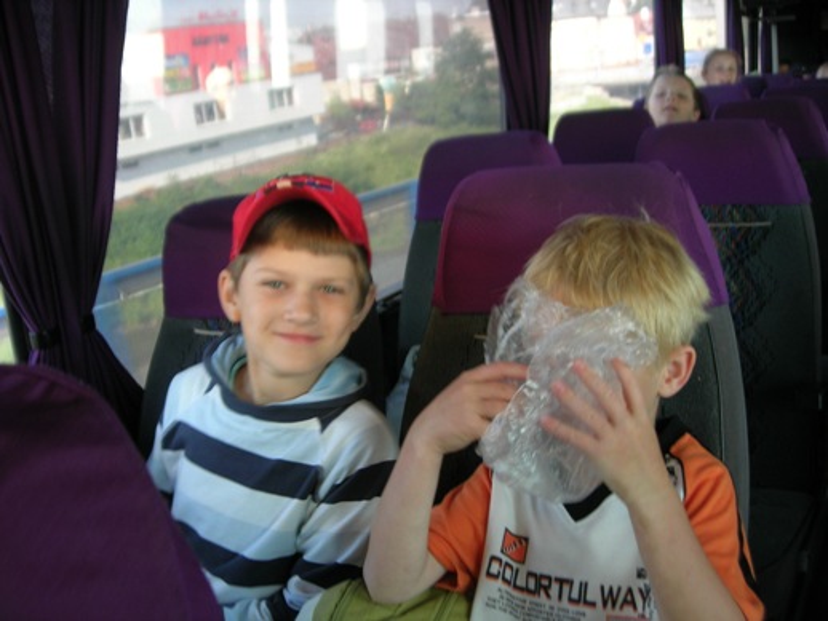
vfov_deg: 37.7
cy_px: 310
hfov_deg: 49.0
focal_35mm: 38
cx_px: 414
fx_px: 909
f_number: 2.8
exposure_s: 1/62.3
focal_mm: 7.8
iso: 64
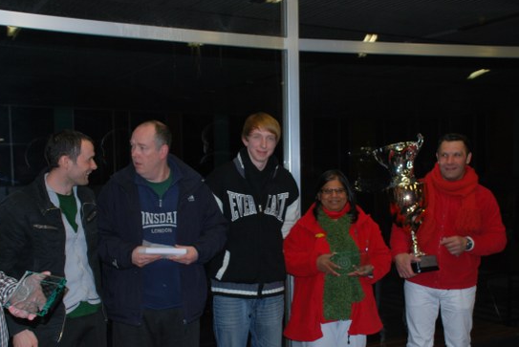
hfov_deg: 42.7
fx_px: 664
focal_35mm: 46
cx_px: 276
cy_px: 200
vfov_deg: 29.3
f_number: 4
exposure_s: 1/60
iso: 200
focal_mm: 26
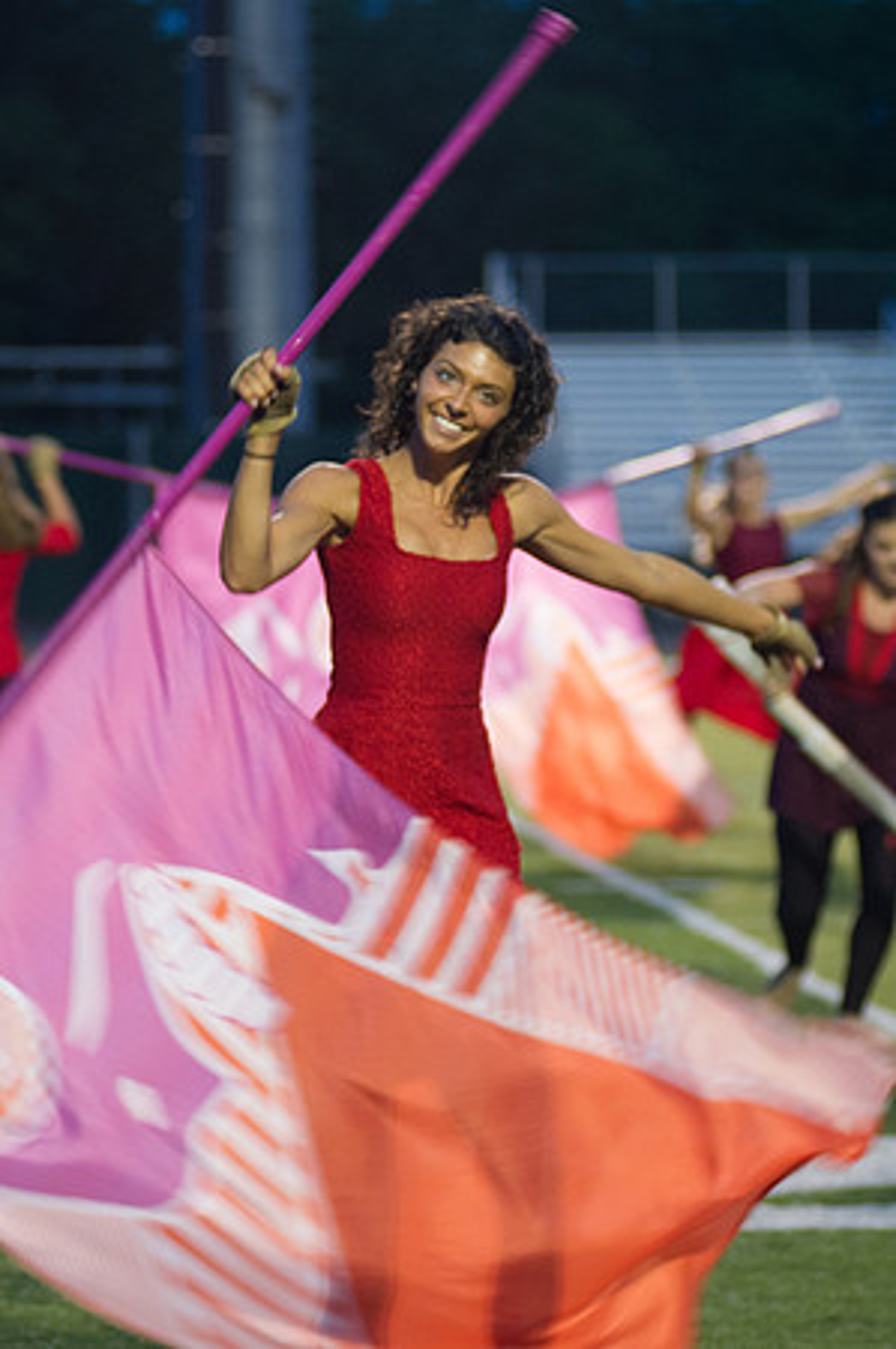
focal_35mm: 158
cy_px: 667
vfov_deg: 13.0
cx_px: 377
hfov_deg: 8.7
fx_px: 5896
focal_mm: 100
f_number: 2.8
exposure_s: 1/160
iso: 2500
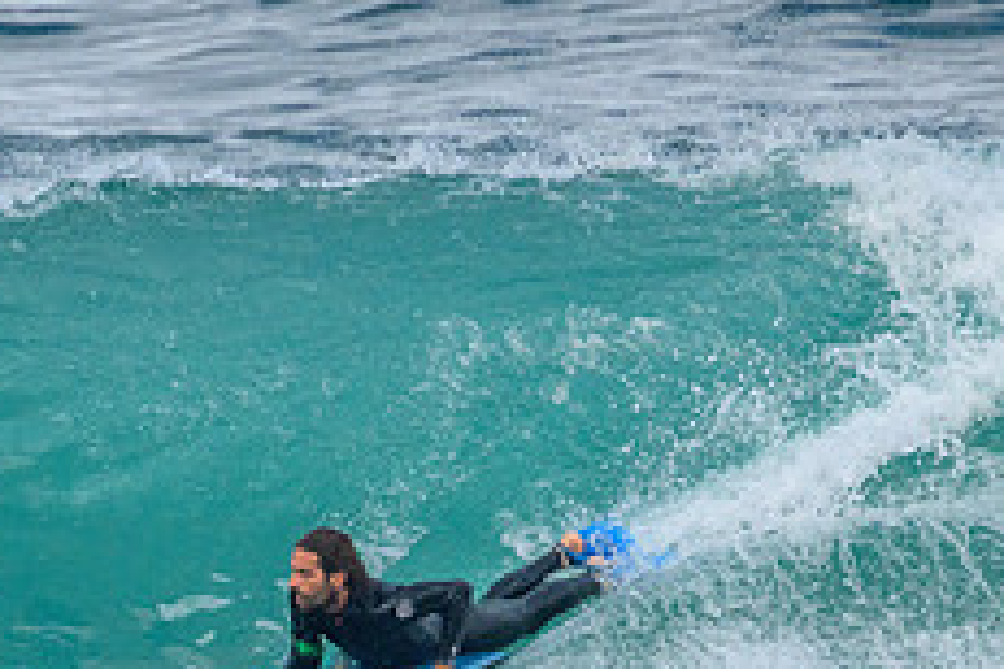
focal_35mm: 2011
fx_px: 56080
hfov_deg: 1.0
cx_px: 396
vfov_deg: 0.7
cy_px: 702
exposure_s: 1/2000
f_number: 11
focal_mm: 800
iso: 1400
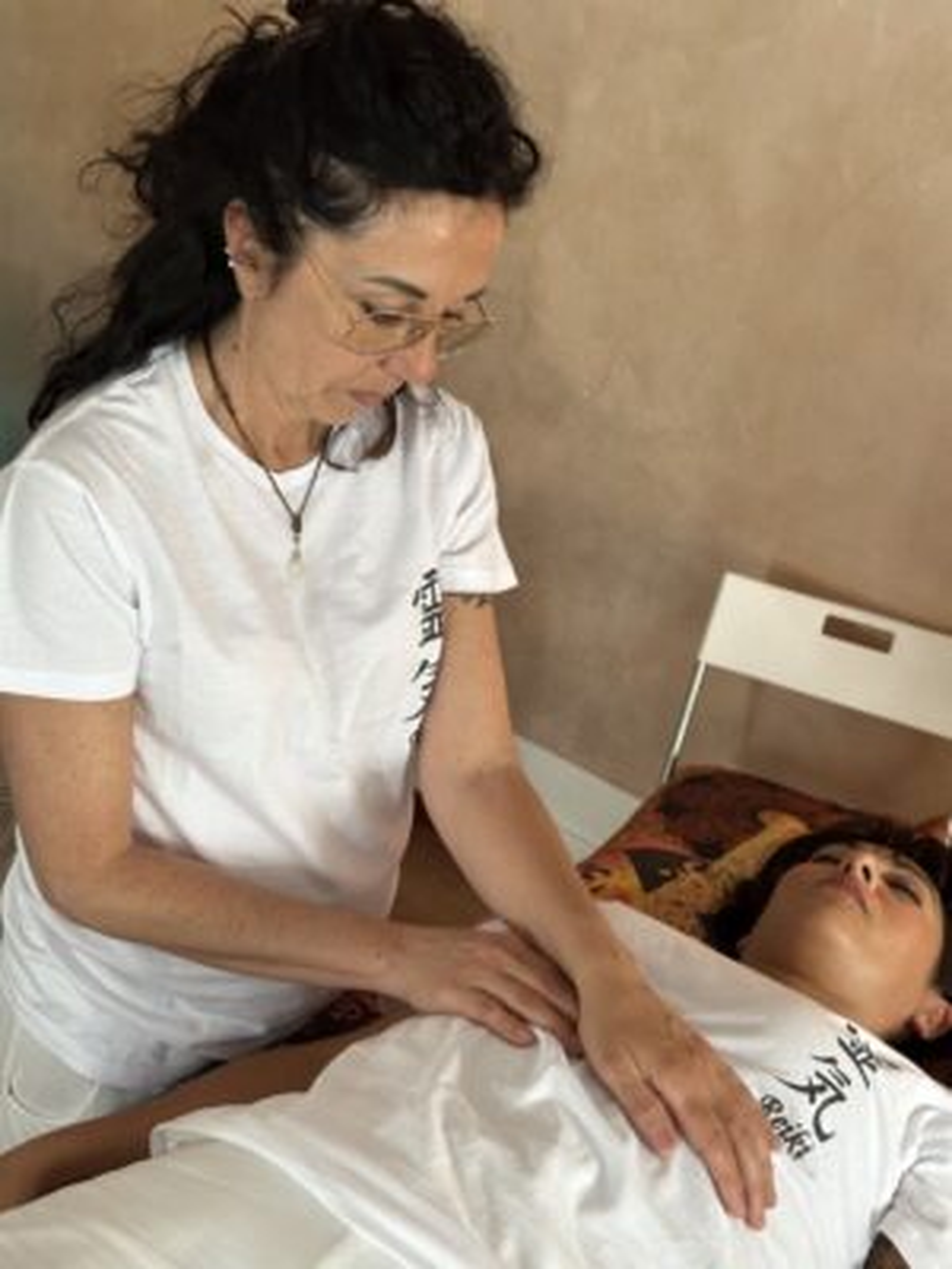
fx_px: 1760
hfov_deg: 30.3
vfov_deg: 39.7
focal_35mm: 48
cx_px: 476
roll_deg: -9.2
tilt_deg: -23.9
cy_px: 634
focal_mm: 6.86
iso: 320
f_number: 1.78
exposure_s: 1/33
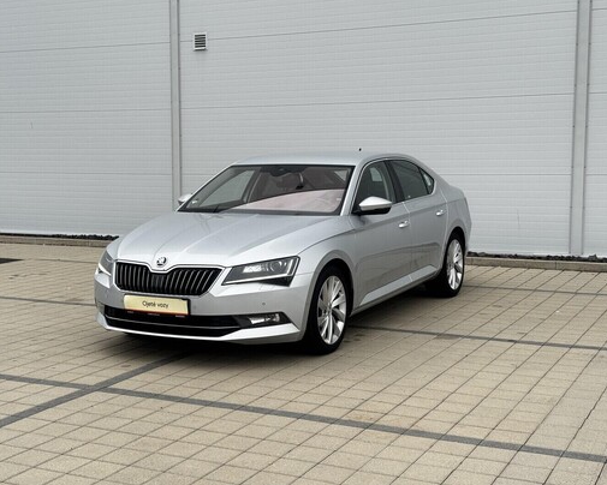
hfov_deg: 36.6
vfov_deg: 29.7
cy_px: 242
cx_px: 290
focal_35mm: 51
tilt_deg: -5.1
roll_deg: +0.2
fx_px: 916
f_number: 1.78
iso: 64
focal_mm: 6.76
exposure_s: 1/1215
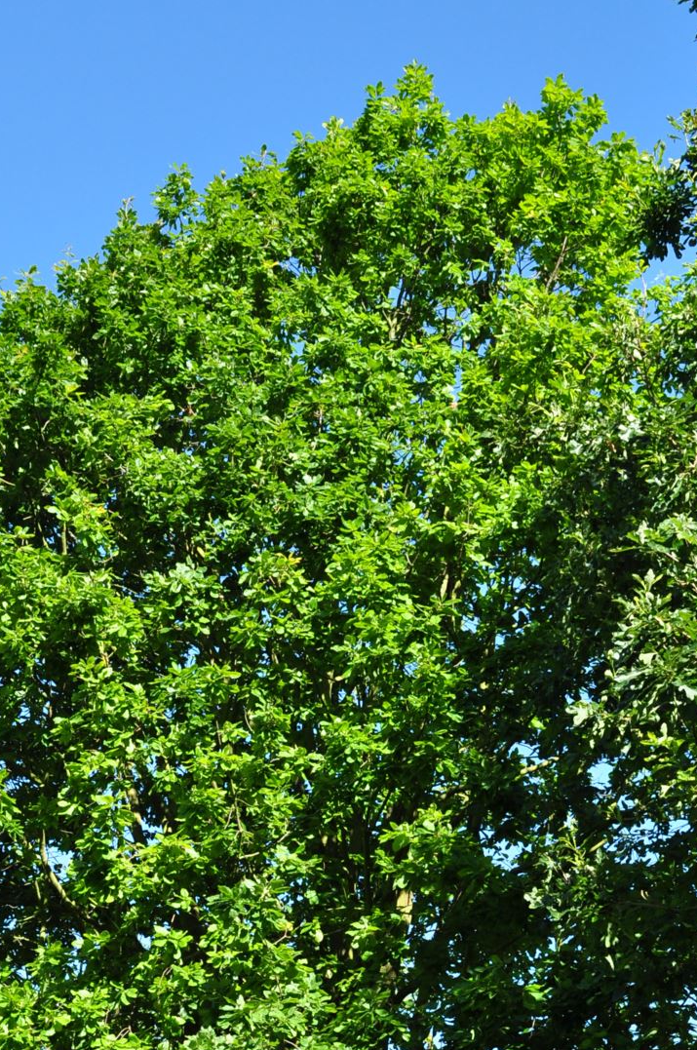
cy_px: 941
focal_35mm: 71
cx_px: 244
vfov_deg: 27.5
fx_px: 2068
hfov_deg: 19.1
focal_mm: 24
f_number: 11
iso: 200
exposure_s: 1/125
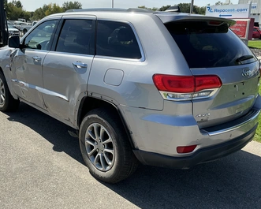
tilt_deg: -15.2
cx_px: 120
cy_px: 95
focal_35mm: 33
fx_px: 255
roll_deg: -2.4
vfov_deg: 44.5
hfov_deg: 54.1
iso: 25
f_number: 1.8
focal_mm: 3
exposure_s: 1/1577
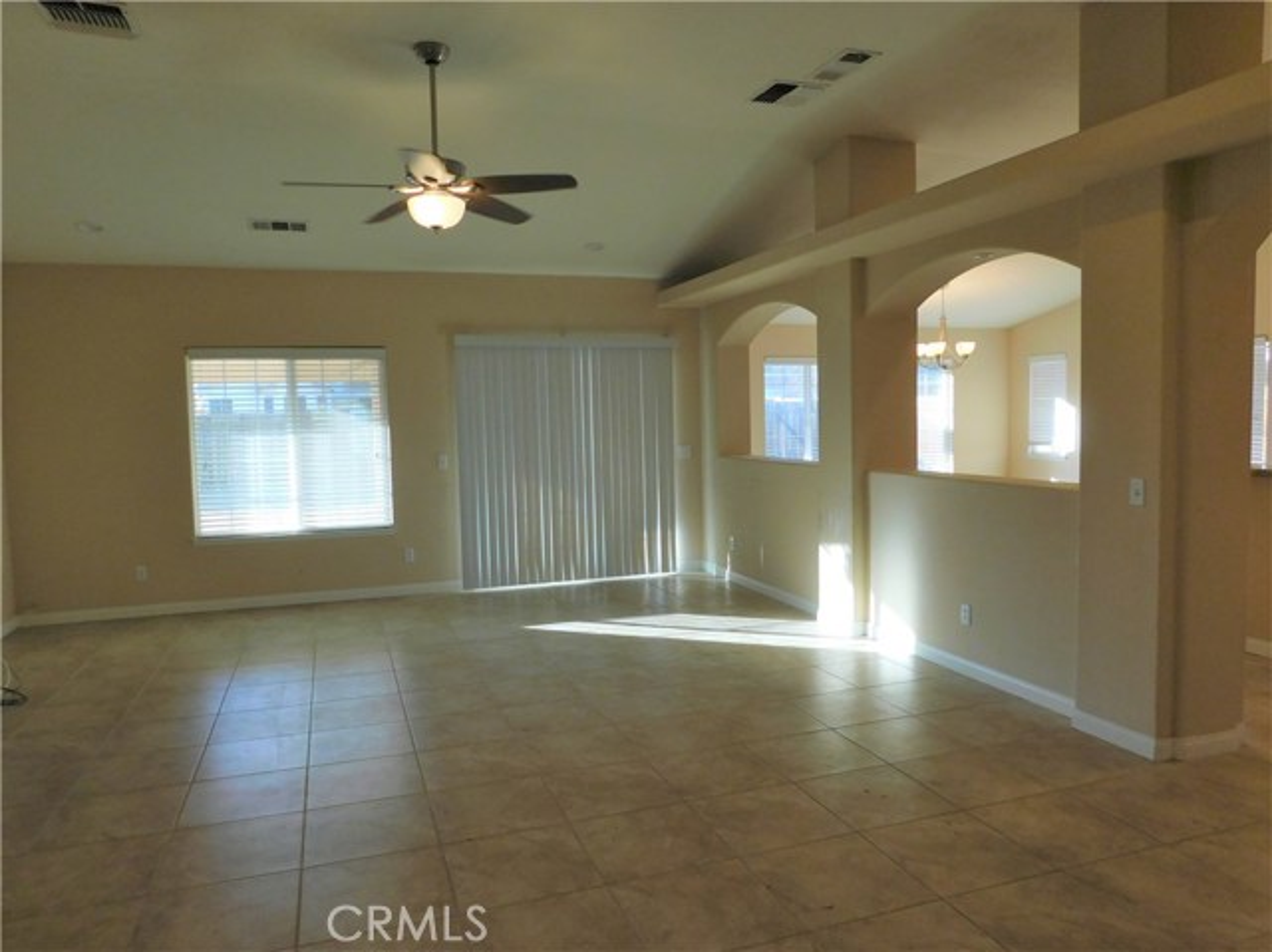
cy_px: 476
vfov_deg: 58.8
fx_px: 845
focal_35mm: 23
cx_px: 636
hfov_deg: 74.0
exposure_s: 1/125
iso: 125
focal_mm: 4
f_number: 3
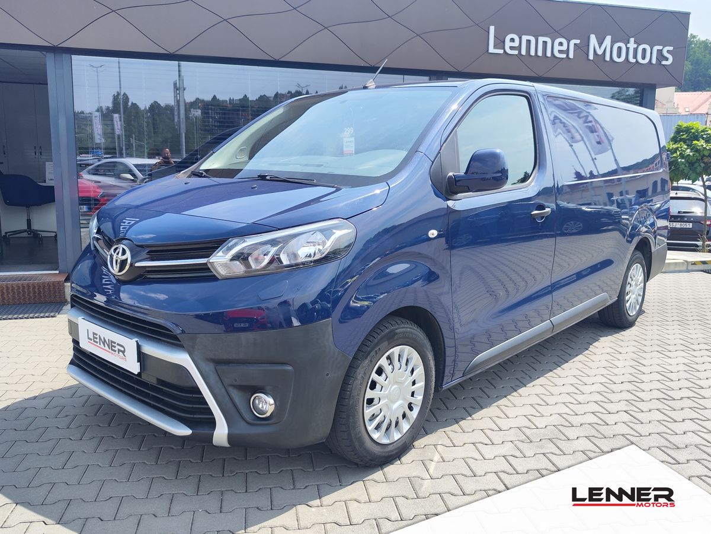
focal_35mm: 23
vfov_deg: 58.9
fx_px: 472
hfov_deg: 73.9
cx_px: 356
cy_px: 267
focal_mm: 7.01
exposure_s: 1/449
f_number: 1.69
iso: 50
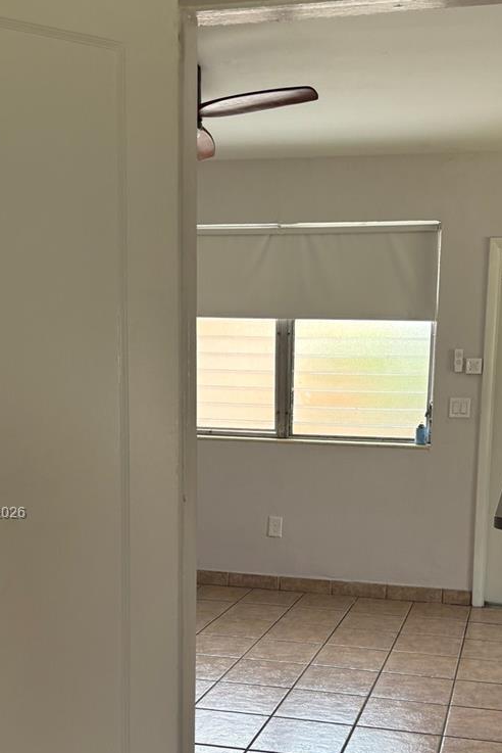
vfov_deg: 43.7
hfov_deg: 30.5
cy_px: 514
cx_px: 296
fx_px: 919
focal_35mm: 44
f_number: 1.6
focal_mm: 5.96
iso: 80
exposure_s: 1/121
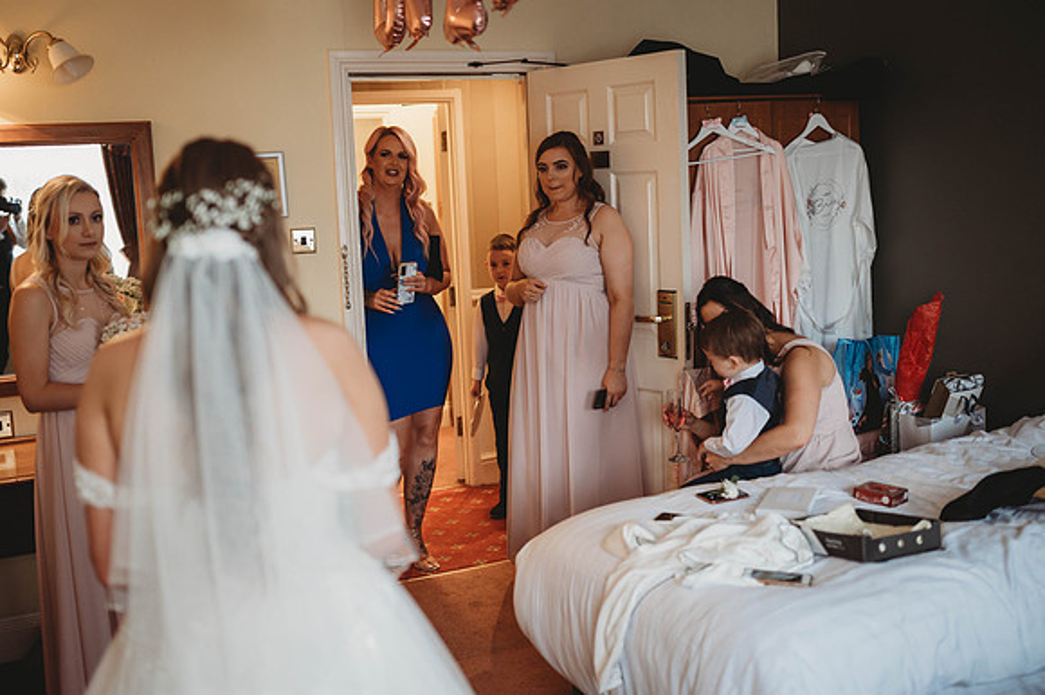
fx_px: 1109
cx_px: 474
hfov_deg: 50.4
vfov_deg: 34.8
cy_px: 315
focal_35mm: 38
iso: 1000
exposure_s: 1/125
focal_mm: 35
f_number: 1.8
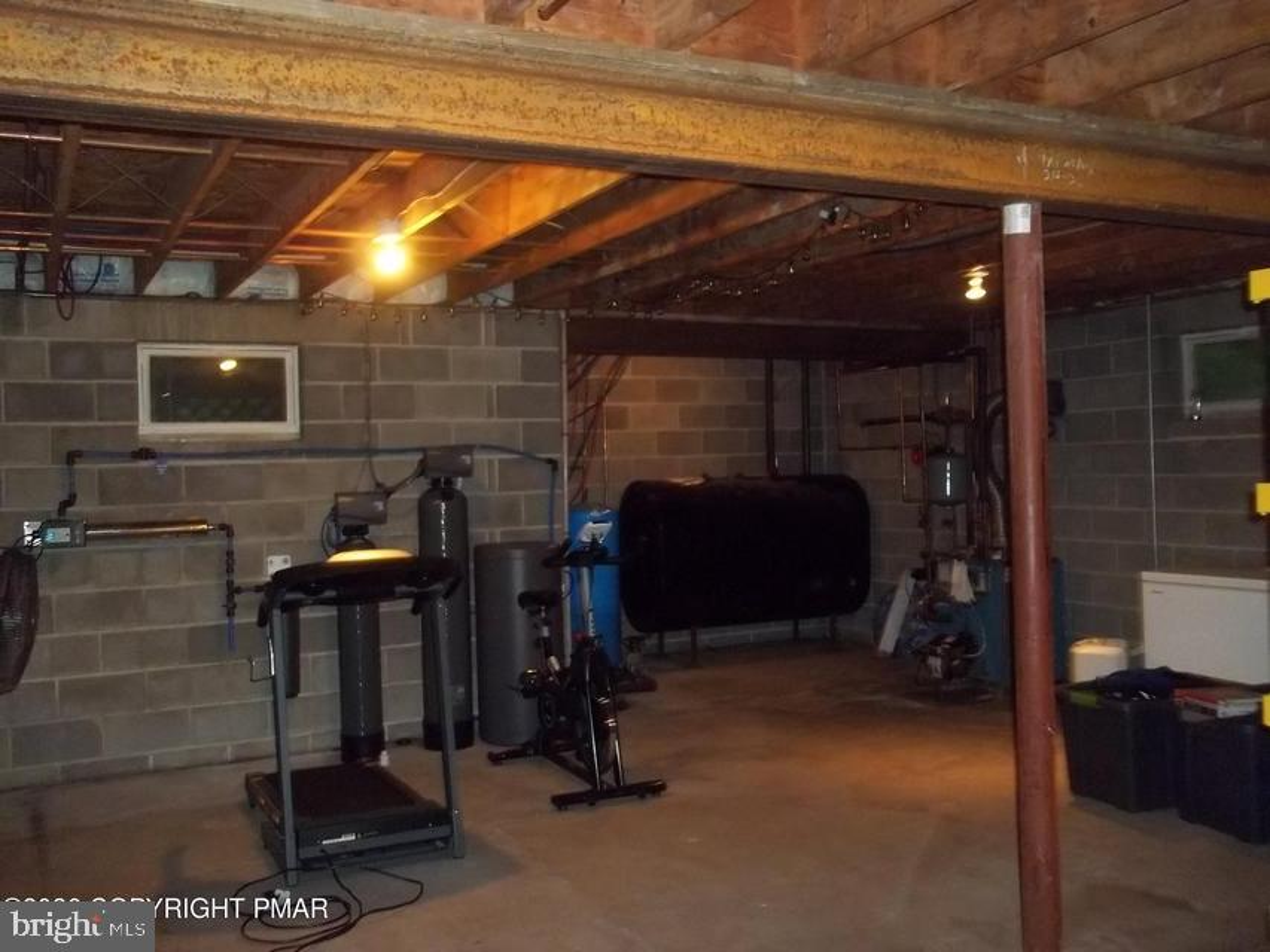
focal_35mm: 32
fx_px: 1174
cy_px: 476
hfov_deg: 56.8
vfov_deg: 44.2
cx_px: 635
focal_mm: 5.7
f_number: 2.9
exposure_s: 1/30
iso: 400
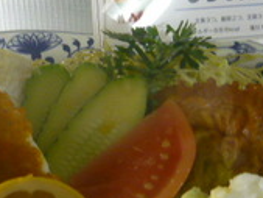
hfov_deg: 23.5
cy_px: 115
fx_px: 623
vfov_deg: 18.0
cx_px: 61
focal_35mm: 82
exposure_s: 1/30
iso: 320
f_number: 2.8
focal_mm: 5.5
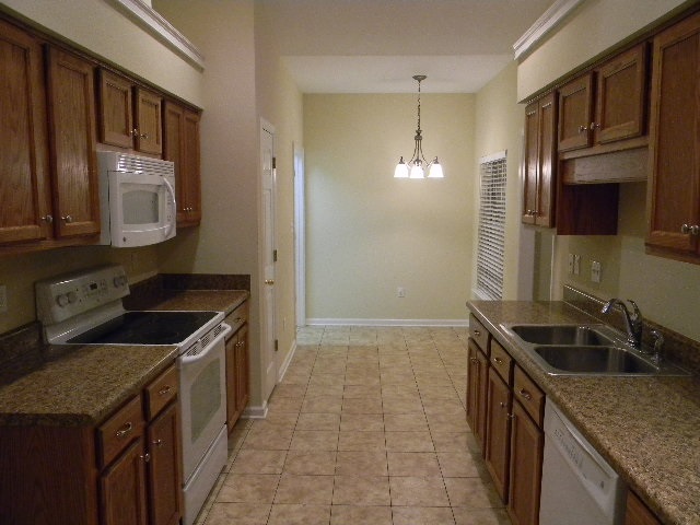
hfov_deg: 63.4
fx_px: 566
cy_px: 262
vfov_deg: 49.7
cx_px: 350
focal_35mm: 28
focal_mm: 5
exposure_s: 1/26
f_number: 3.5
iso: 405
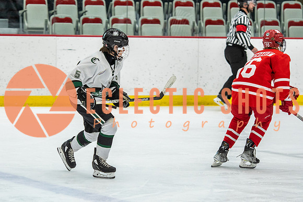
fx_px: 1931
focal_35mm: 229
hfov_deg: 9.0
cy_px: 109
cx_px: 103
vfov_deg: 6.0
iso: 1100
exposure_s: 1/640
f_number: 2.8
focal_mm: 116
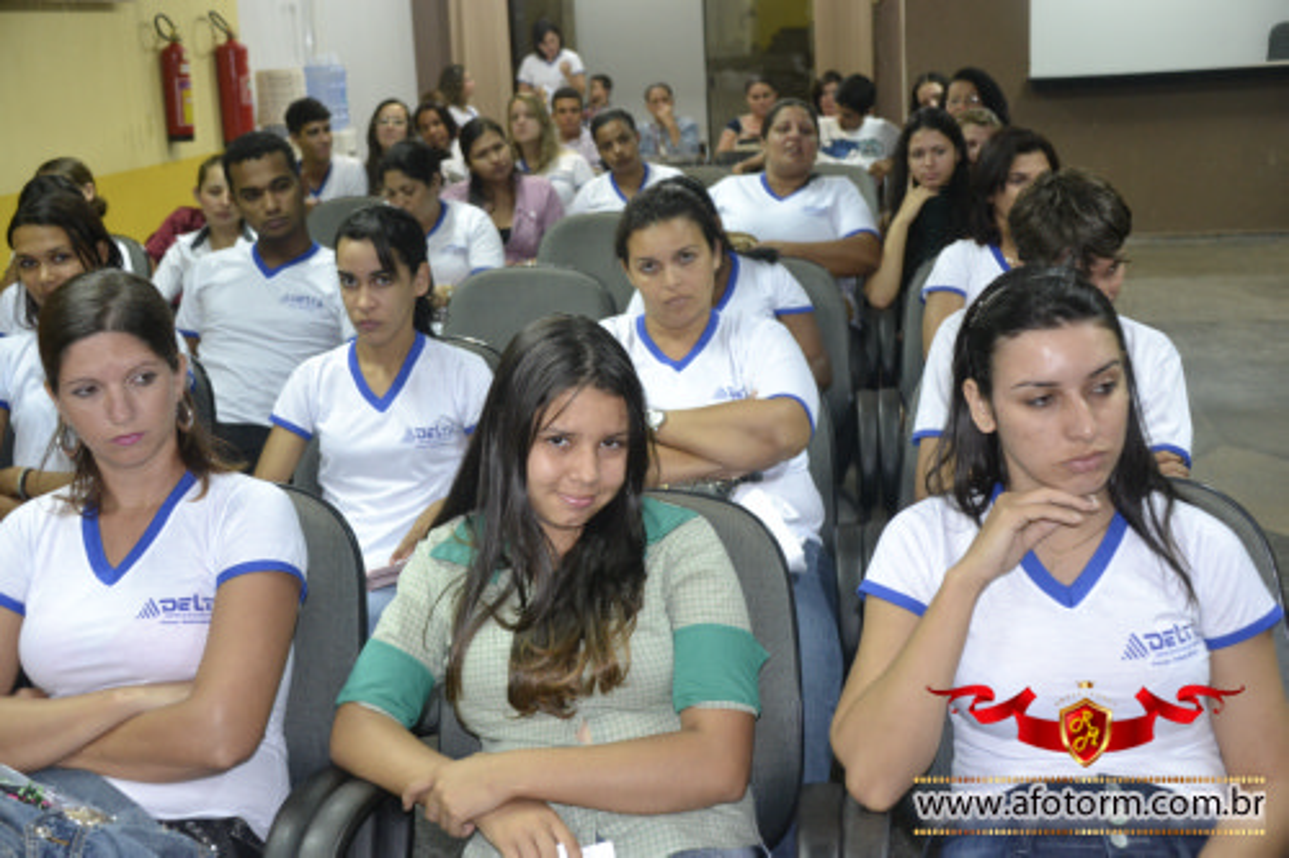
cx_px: 644
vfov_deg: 28.9
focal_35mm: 46
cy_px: 429
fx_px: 1664
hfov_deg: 42.3
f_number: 4
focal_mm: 31
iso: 1800
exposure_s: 1/60
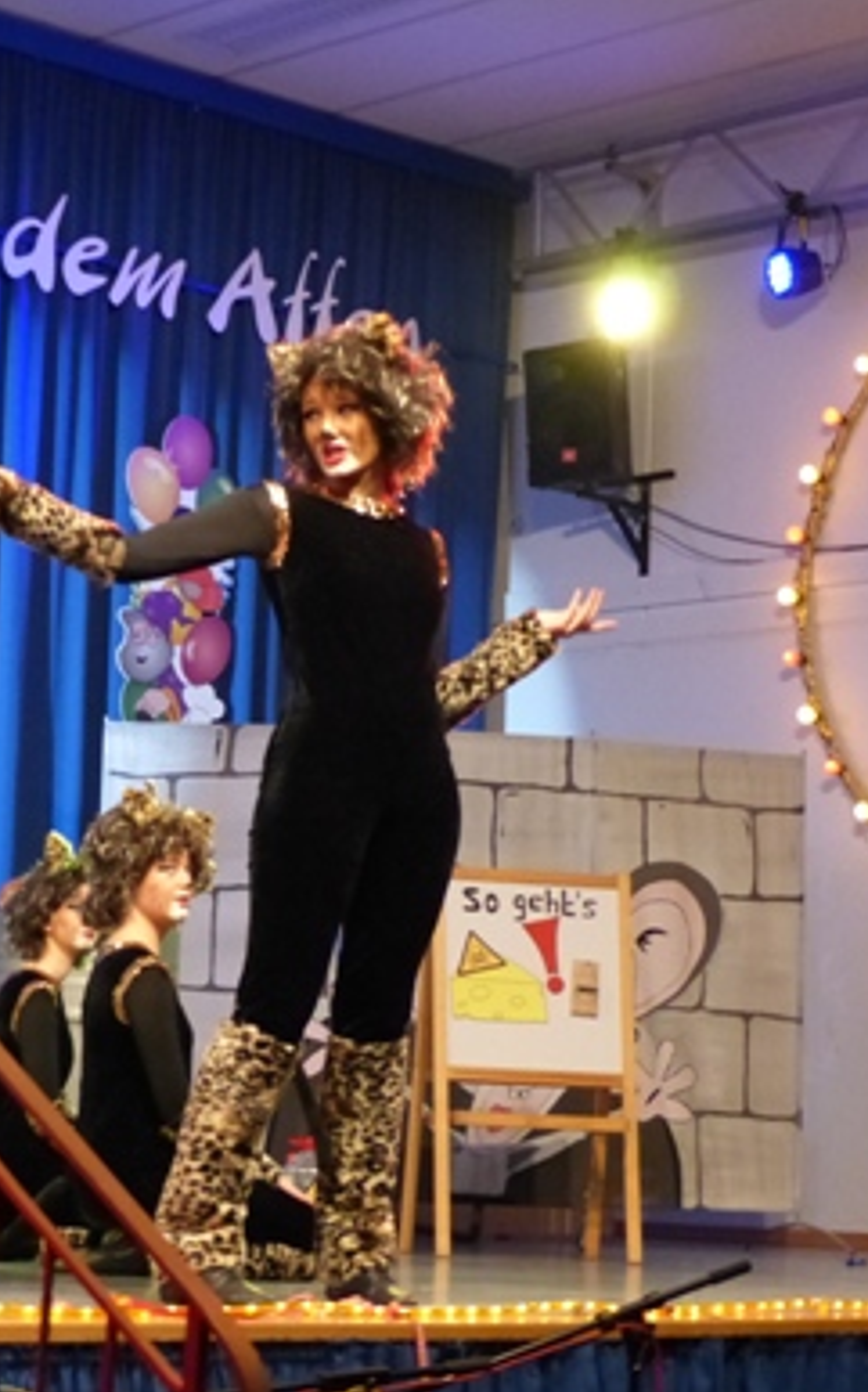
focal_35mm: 90
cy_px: 700
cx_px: 245
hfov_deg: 14.5
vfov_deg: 23.1
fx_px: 3409
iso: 800
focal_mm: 11.4
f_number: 2.8
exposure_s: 1/60
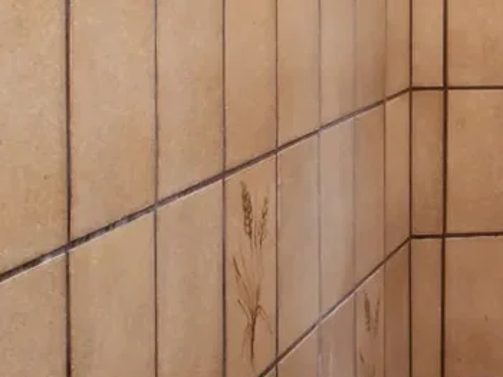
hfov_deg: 21.7
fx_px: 958
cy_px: -48
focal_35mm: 66
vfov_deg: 21.0
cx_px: 851
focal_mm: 10
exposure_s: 1/8
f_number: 8
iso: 500
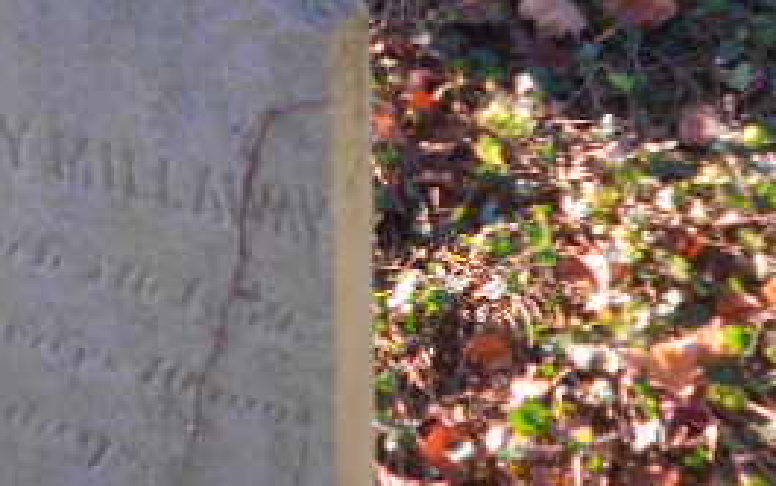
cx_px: -6
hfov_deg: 18.4
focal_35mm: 110
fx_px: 2328
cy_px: 161
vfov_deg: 11.9
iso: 80
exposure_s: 1/40
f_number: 4.2
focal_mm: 7.7
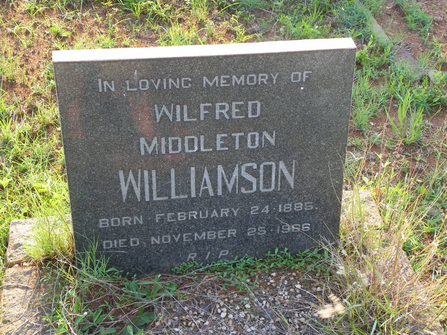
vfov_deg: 27.0
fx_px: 697
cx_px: 224
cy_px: 168
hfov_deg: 35.5
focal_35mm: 54
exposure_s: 1/80
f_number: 3.5
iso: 64
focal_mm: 9.6
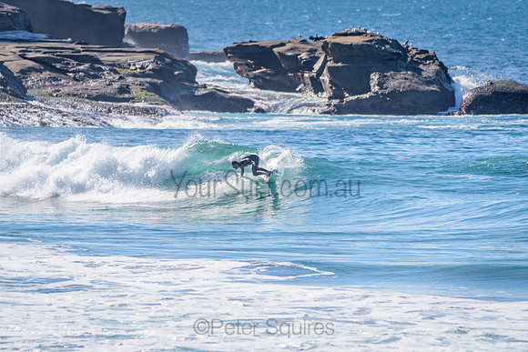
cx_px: 230
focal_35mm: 613
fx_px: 8996
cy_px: 172
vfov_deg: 2.2
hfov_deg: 3.4
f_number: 5.6
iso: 140
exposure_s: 1/2000
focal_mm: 500
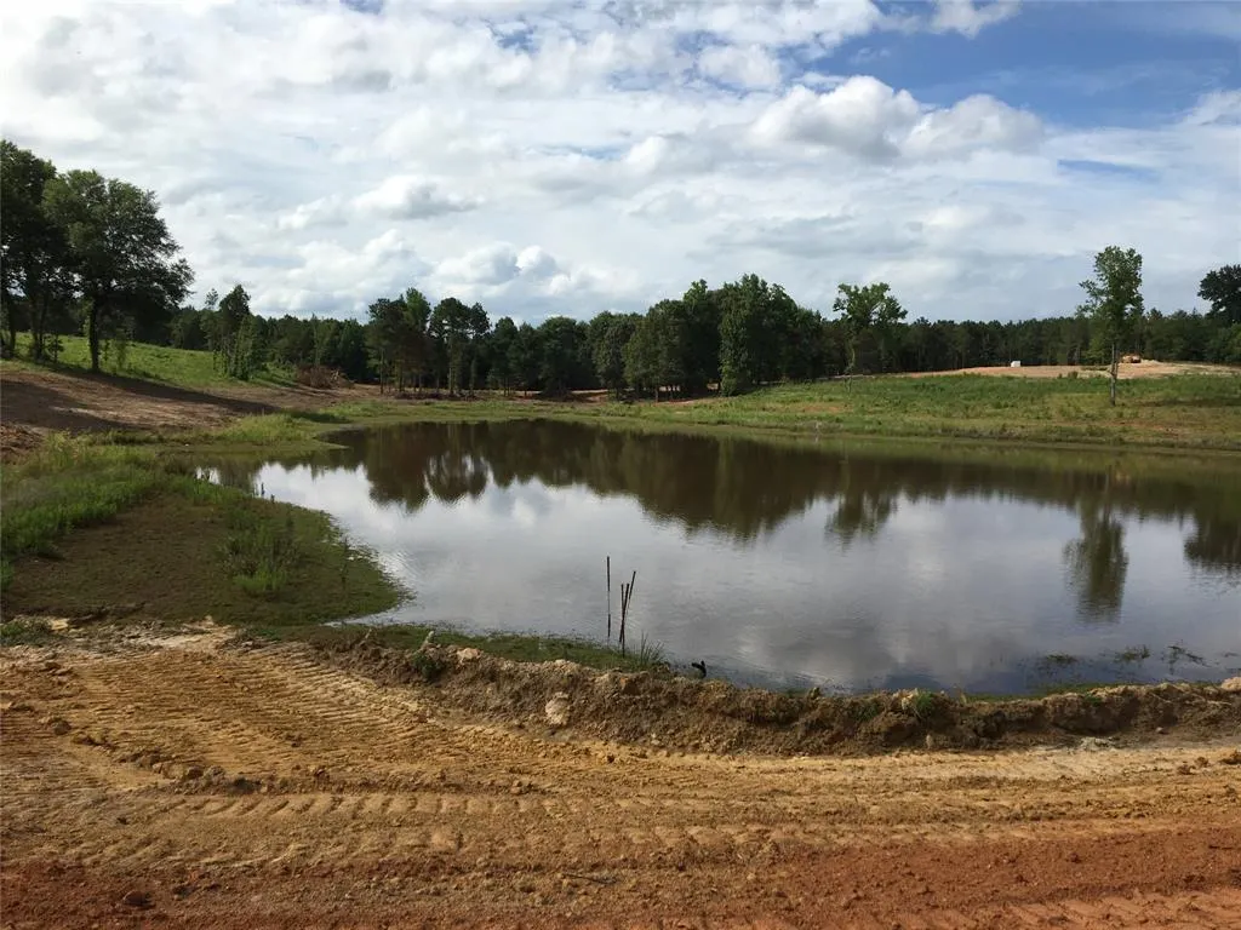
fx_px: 1040
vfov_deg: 48.2
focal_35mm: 29
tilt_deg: -3.9
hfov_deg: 61.7
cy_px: 465
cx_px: 620
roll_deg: -2.7
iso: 25
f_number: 2.2
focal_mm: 4.15
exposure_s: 1/2481
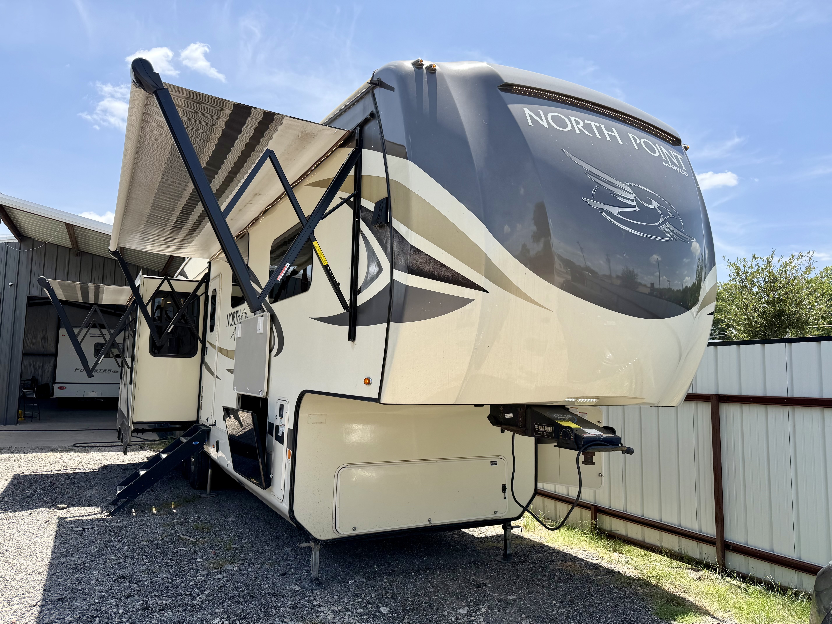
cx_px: 416
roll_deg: -0.4
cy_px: 312
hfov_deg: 71.6
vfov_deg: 56.8
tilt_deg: +4.8
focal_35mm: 24
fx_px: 577
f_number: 1.78
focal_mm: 6.76
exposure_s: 1/3425
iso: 80
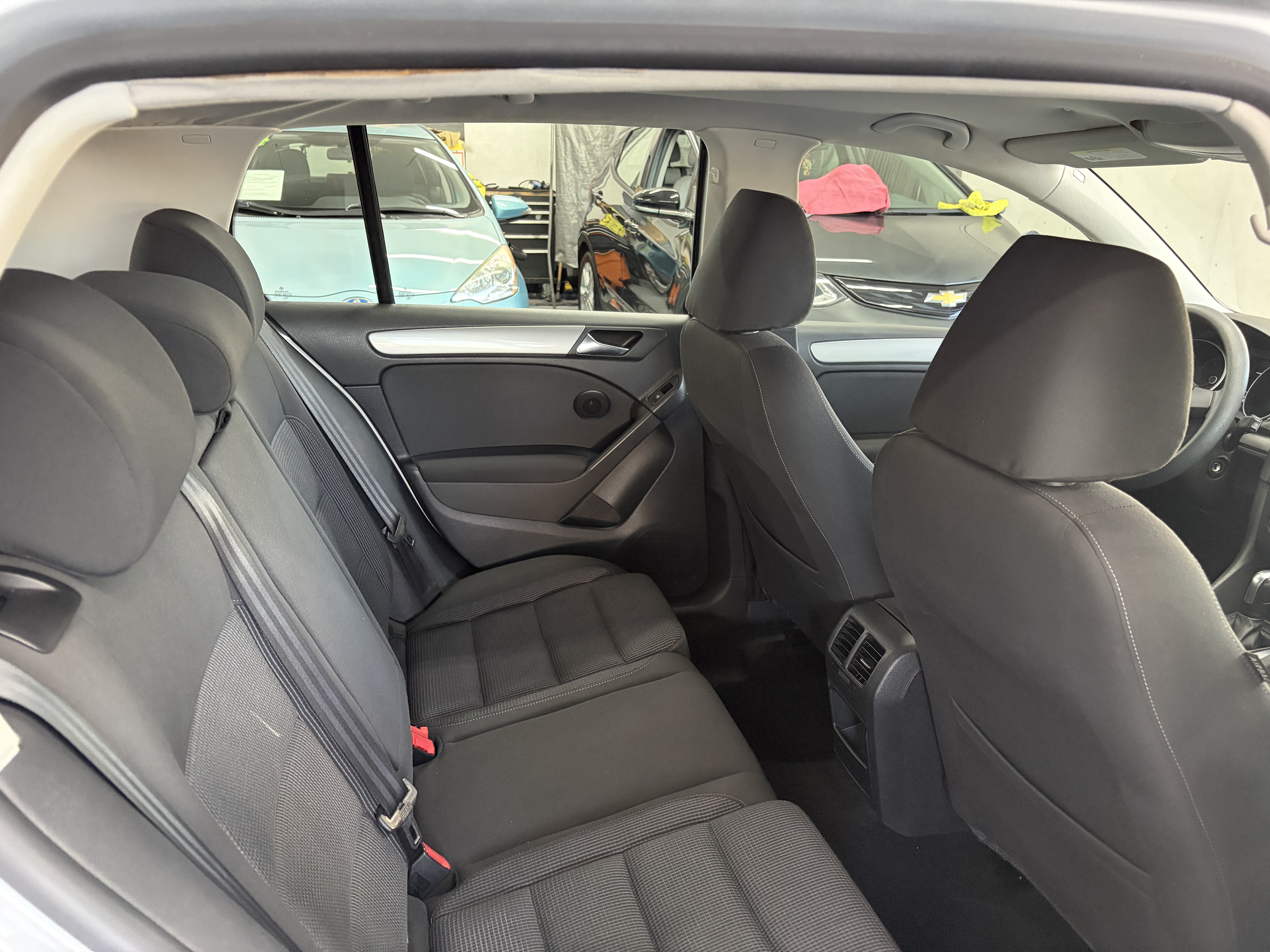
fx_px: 954
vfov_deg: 53.1
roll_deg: -1.1
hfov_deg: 67.3
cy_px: 476
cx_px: 635
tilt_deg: -18.5
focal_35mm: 26
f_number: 1.6
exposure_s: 1/60
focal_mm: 5.96
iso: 400
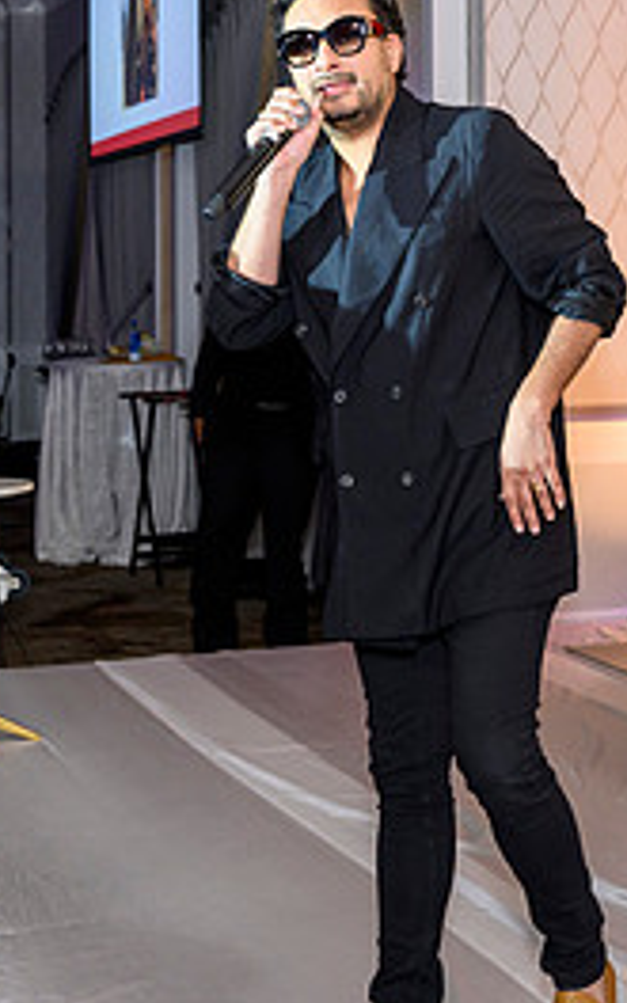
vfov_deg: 29.3
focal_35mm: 69
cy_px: 239
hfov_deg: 18.9
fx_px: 1886
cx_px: 252
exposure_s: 1/200
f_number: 3.5
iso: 1250
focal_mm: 29
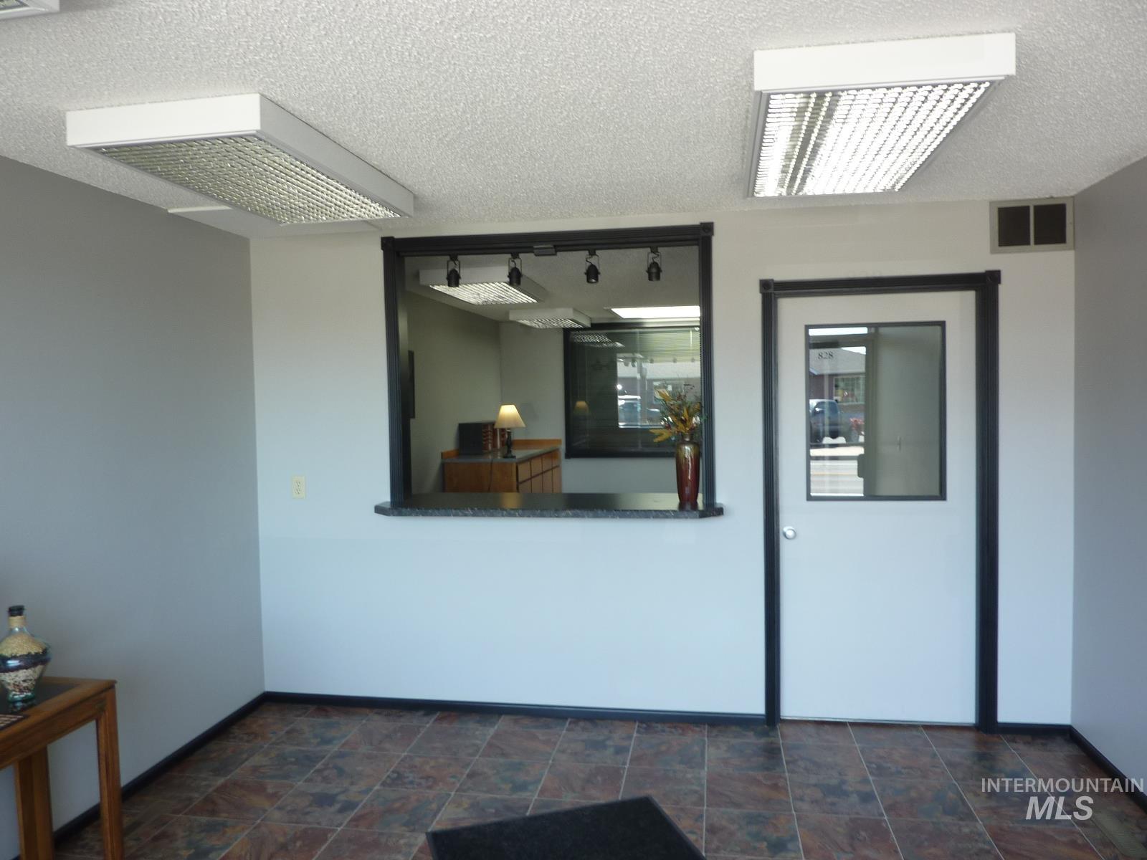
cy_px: 430
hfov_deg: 69.4
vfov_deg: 54.9
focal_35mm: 25
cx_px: 574
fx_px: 828
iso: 80
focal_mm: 4.1
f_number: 3.3
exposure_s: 1/30
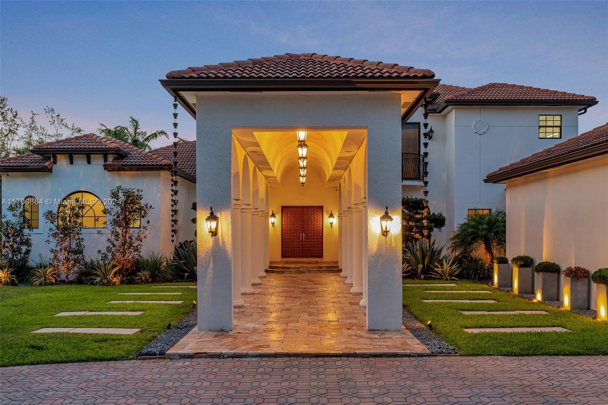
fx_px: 574
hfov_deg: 55.8
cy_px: 202
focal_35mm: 34
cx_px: 304
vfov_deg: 38.9
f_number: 7.1
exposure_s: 1/5
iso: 400
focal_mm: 34
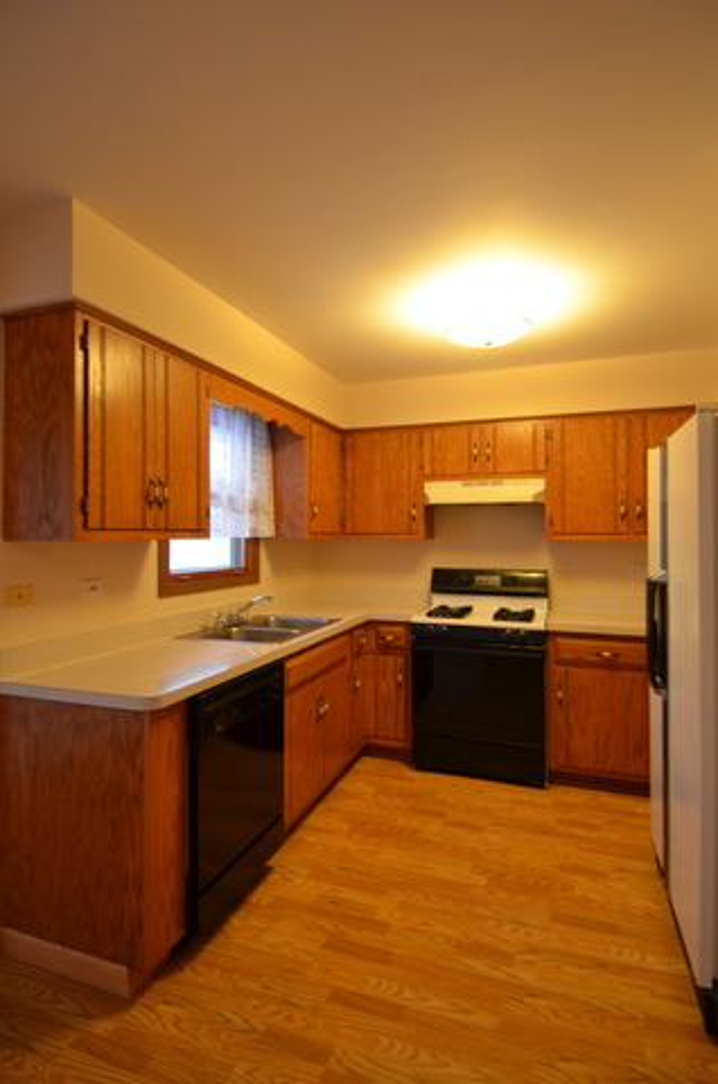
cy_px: 542
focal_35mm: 18
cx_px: 359
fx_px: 541
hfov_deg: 67.2
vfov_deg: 90.1
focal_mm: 12
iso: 100
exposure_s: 1/6
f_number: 4
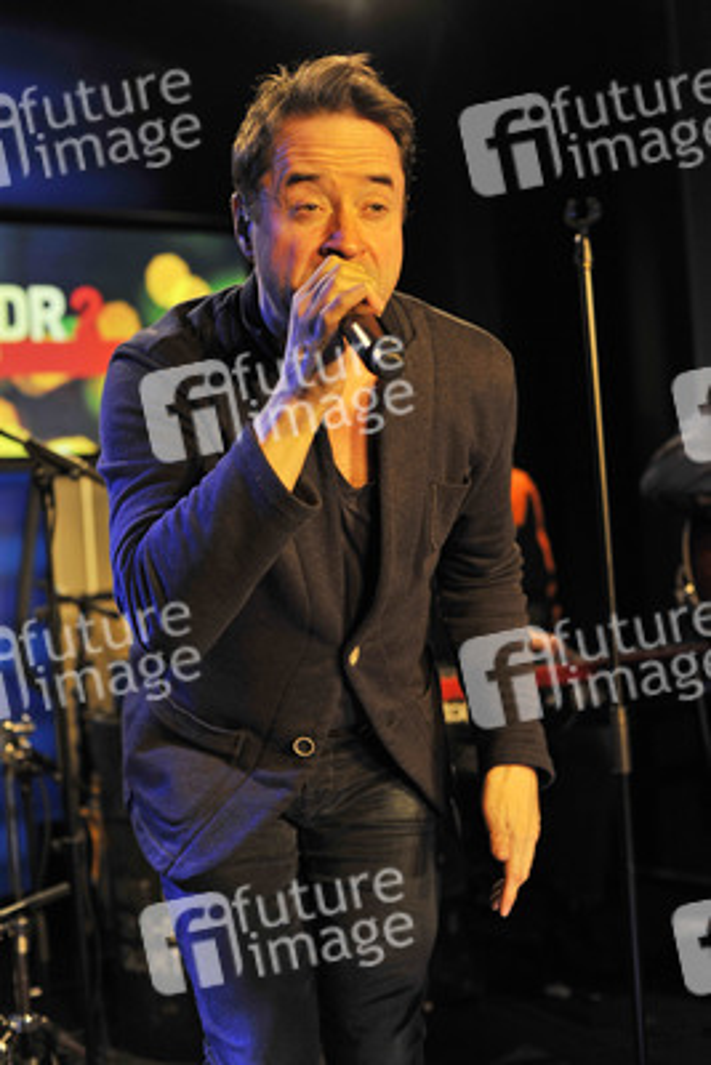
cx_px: 356
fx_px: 1480
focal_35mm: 50
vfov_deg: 39.6
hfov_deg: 27.0
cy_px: 532
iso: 800
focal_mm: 50
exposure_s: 1/250
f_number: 3.5
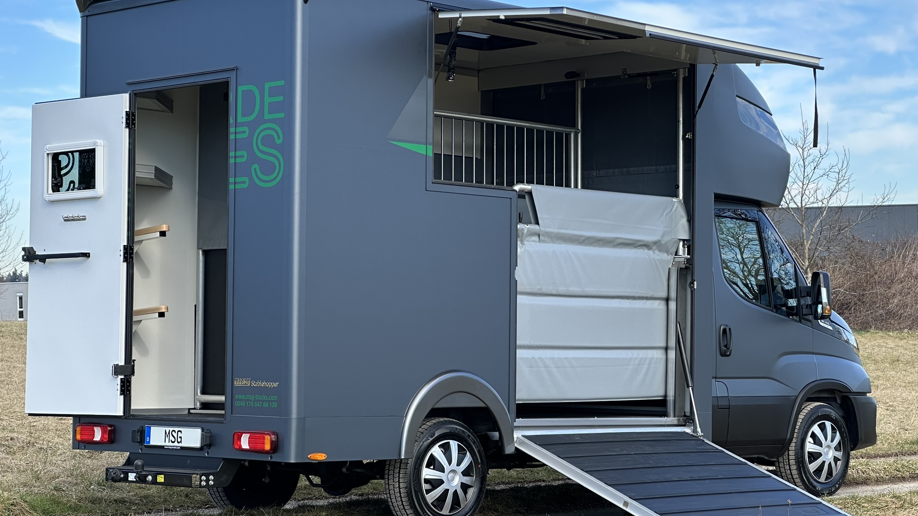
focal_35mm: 84
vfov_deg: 14.4
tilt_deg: +0.8
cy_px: 279
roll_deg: +2.2
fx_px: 2045
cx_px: 459
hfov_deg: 25.3
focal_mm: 9
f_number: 2.8
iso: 32
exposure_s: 1/232
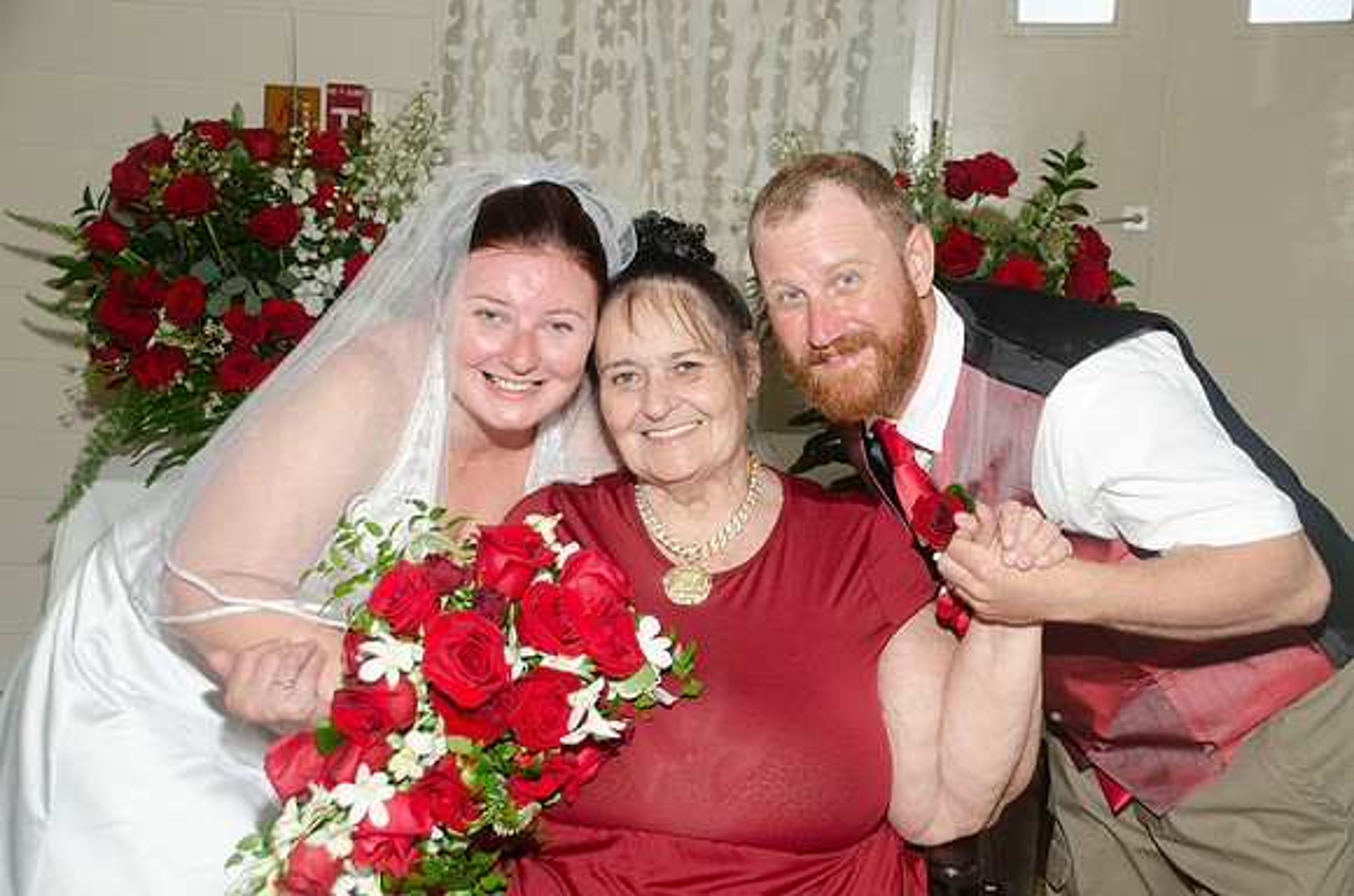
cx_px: 677
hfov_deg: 41.2
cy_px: 448
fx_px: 1801
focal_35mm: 48
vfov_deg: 27.9
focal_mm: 32
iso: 400
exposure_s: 1/250
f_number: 5.6
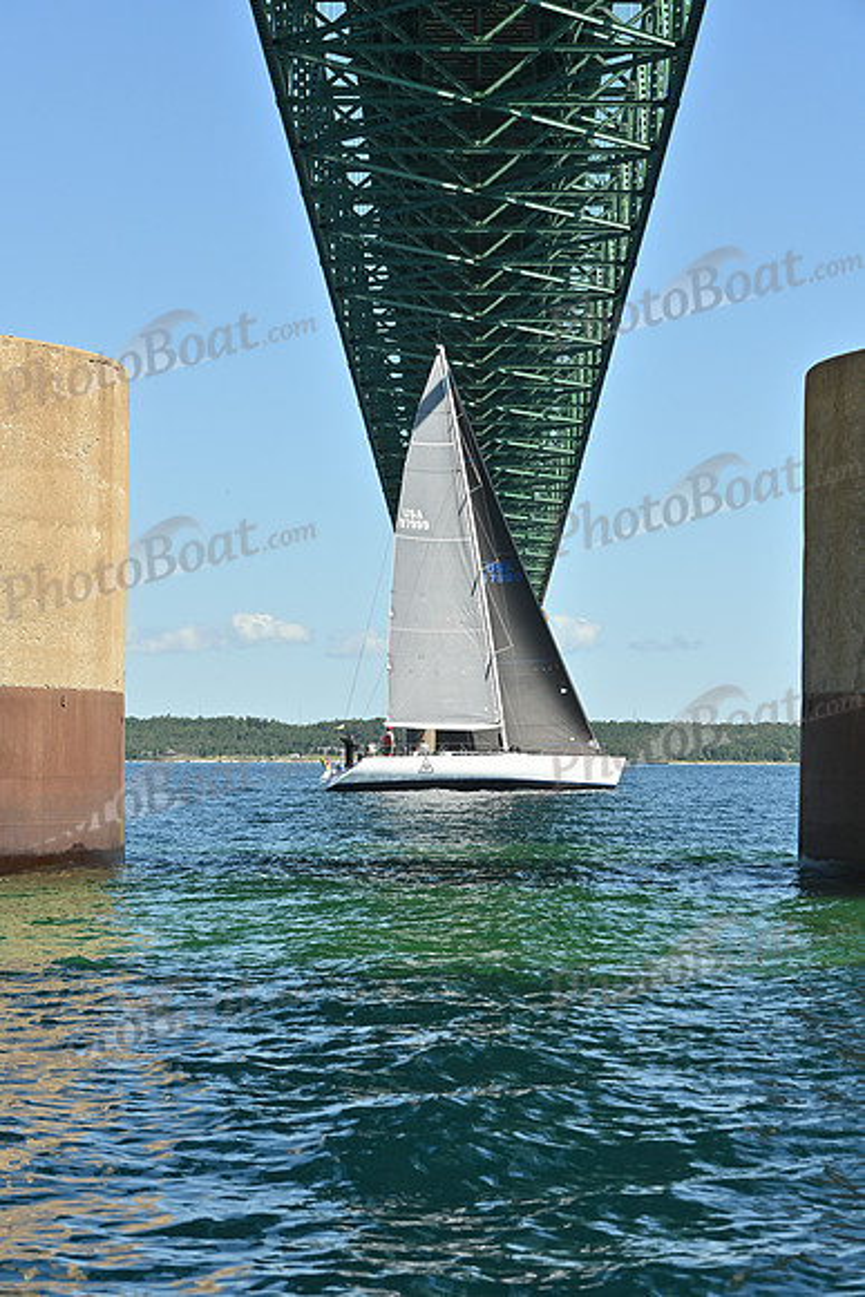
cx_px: 432
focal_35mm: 86
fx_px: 3097
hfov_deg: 15.9
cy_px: 648
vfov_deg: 23.6
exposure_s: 1/1000
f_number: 8
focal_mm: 86
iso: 320
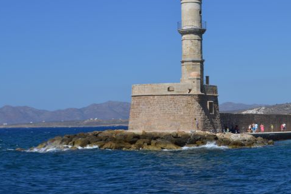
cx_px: 198
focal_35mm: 96
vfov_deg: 14.2
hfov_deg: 21.1
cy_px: 56
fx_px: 776
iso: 100
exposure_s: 1/400
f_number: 10
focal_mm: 44
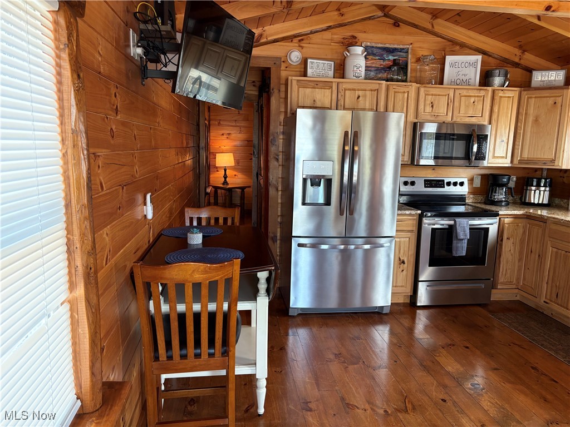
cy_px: 214
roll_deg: +0.4
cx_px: 285
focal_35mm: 26
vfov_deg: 53.1
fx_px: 428
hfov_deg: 67.3
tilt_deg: -9.5
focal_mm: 5.96
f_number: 1.6
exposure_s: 1/60
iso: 125
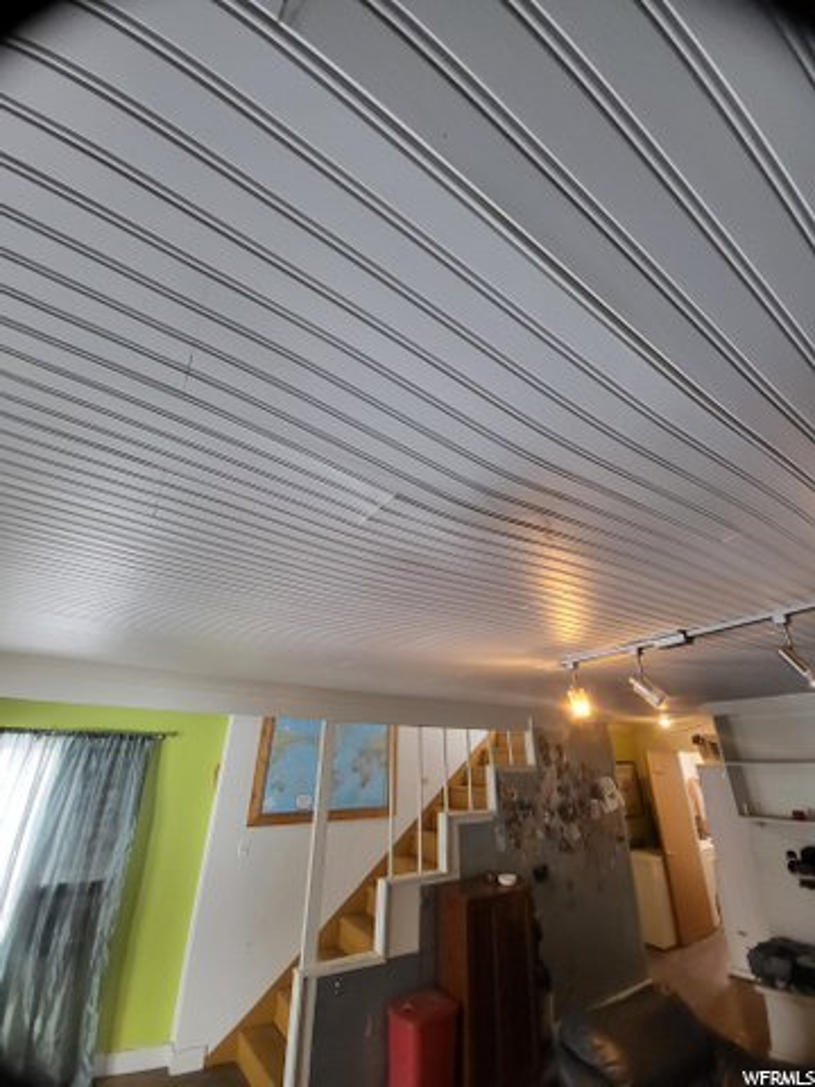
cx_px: 408
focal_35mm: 13
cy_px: 544
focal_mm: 1.74
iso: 400
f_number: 2.2
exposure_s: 1/60
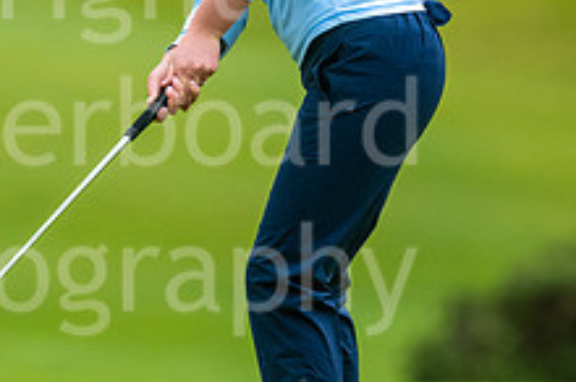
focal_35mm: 1188
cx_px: 86
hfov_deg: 1.7
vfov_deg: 1.2
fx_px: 18980
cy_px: 147
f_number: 4.5
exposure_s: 1/2000
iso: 320
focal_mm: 300
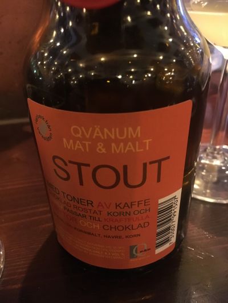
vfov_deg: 61.6
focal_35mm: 29
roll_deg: +3.5
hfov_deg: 48.2
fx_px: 255
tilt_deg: -31.3
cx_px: 114
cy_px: 152
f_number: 2.2
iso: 800
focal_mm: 4.15
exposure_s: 1/17
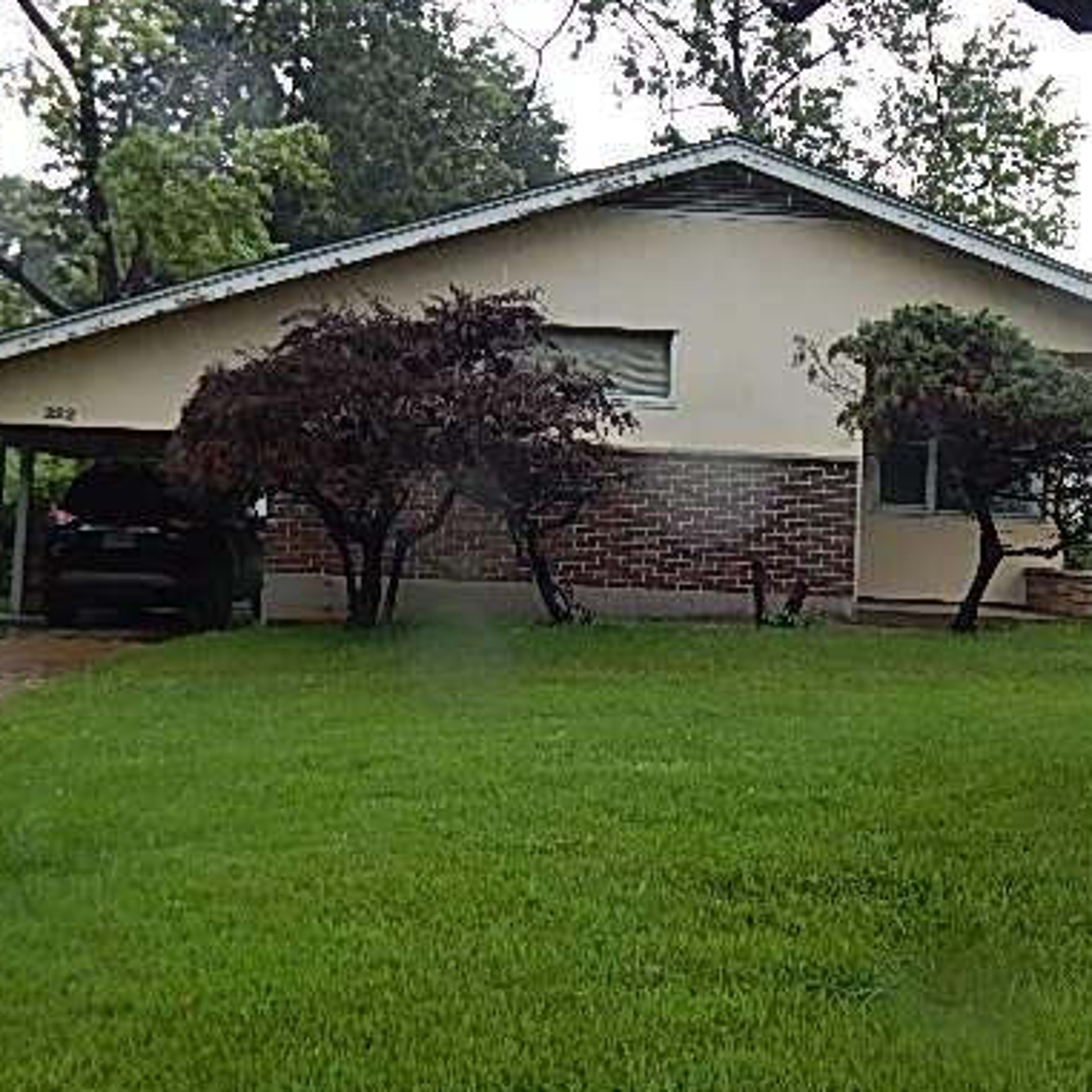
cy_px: 464
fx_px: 1642
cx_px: 668
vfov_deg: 36.7
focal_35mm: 46
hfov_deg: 36.6
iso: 125
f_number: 3.2
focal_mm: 5.6
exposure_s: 1/80
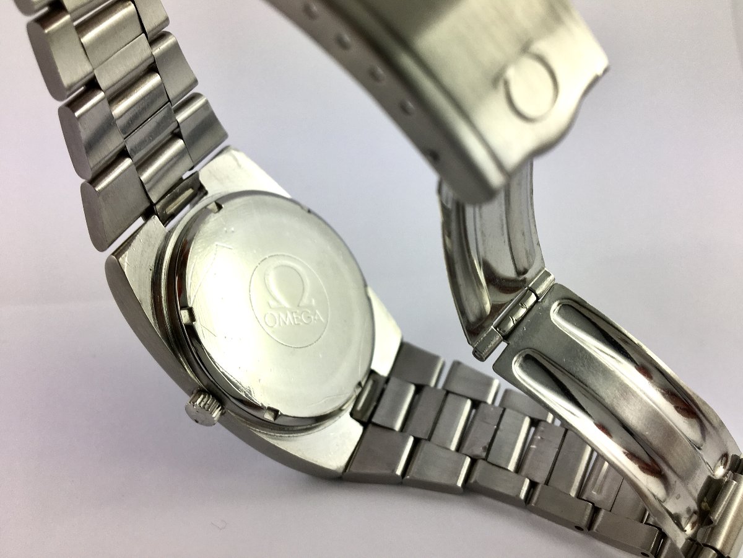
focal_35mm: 29
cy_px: 279
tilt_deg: -27.6
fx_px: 622
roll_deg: -2.6
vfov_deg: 48.2
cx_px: 372
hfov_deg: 61.7
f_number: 2.2
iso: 25
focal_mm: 4.15
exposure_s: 1/206
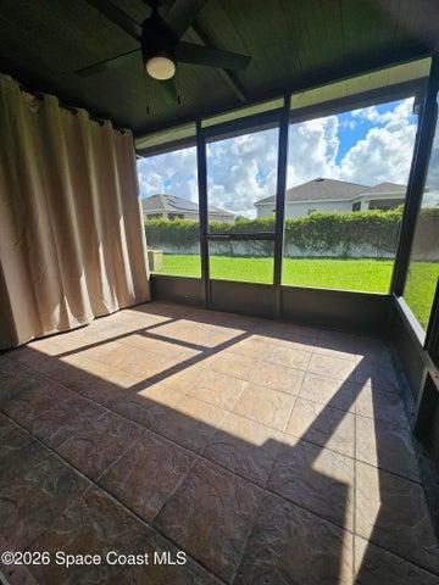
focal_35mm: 13
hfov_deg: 89.9
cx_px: 220
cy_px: 292
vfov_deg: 106.2
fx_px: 220
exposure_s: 1/845
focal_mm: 2.2
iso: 50
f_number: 2.2
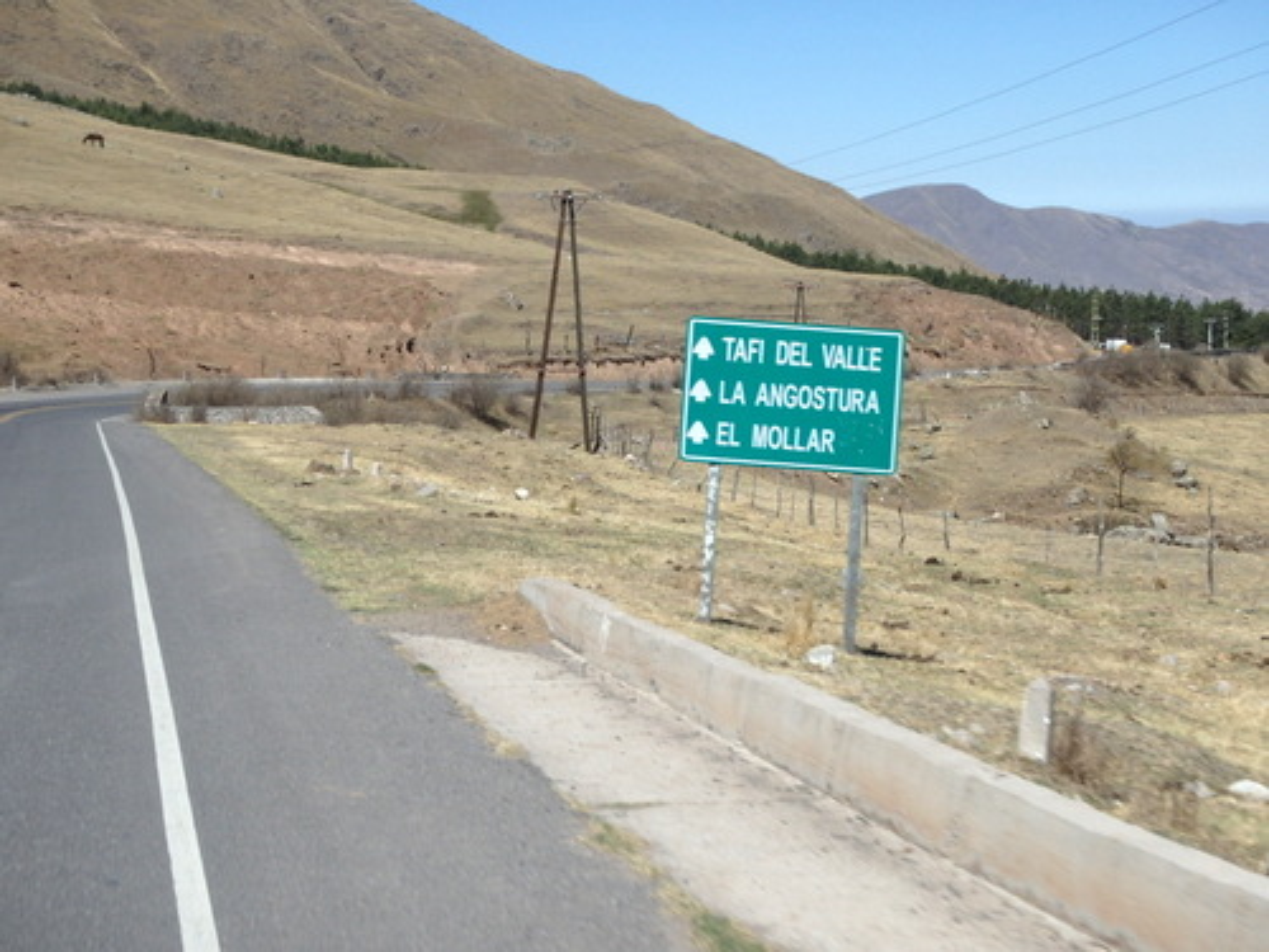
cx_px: 634
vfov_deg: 20.2
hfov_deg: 26.7
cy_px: 476
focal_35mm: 73
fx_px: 2676
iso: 160
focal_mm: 13.1
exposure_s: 1/160
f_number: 16
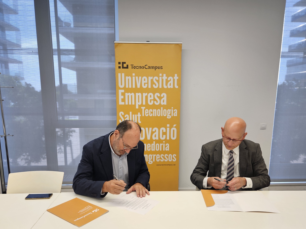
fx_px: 239
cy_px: 133
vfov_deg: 51.1
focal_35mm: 27
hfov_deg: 65.3
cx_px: 153
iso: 125
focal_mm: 5.4
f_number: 1.8
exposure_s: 1/100
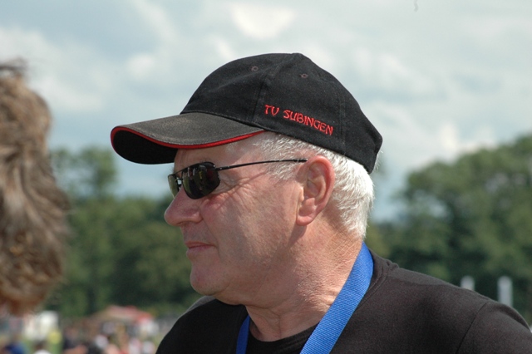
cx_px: 266
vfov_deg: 6.3
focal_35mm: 218
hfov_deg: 9.5
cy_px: 177
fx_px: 3212
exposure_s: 1/500
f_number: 13
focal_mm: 145
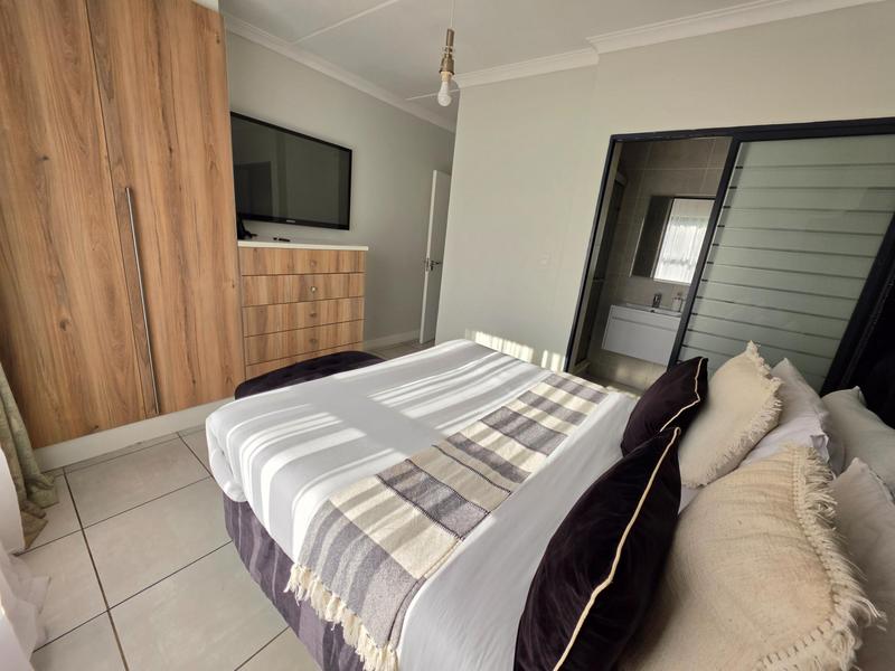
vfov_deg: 89.9
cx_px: 448
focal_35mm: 13
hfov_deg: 106.2
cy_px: 336
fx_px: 336
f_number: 1.9
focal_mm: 2.2
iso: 32
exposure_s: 1/516
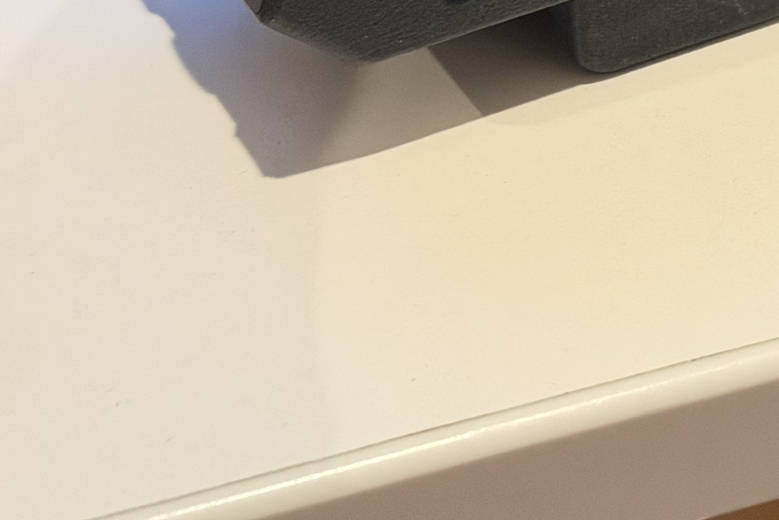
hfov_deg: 15.8
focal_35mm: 124
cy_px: -75
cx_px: 951
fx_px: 2683
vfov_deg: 10.9
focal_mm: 6.76
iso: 200
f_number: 1.78
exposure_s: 1/40
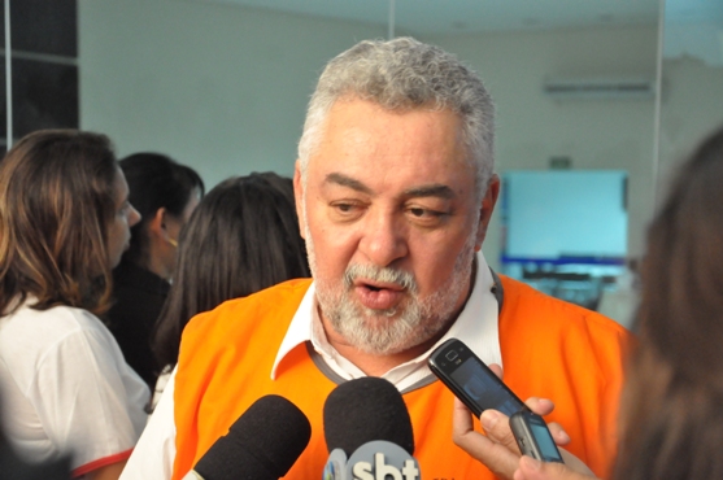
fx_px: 1504
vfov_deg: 18.1
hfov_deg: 27.0
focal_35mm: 75
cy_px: 240
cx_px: 362
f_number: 5
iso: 3200
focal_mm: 50
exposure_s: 1/40
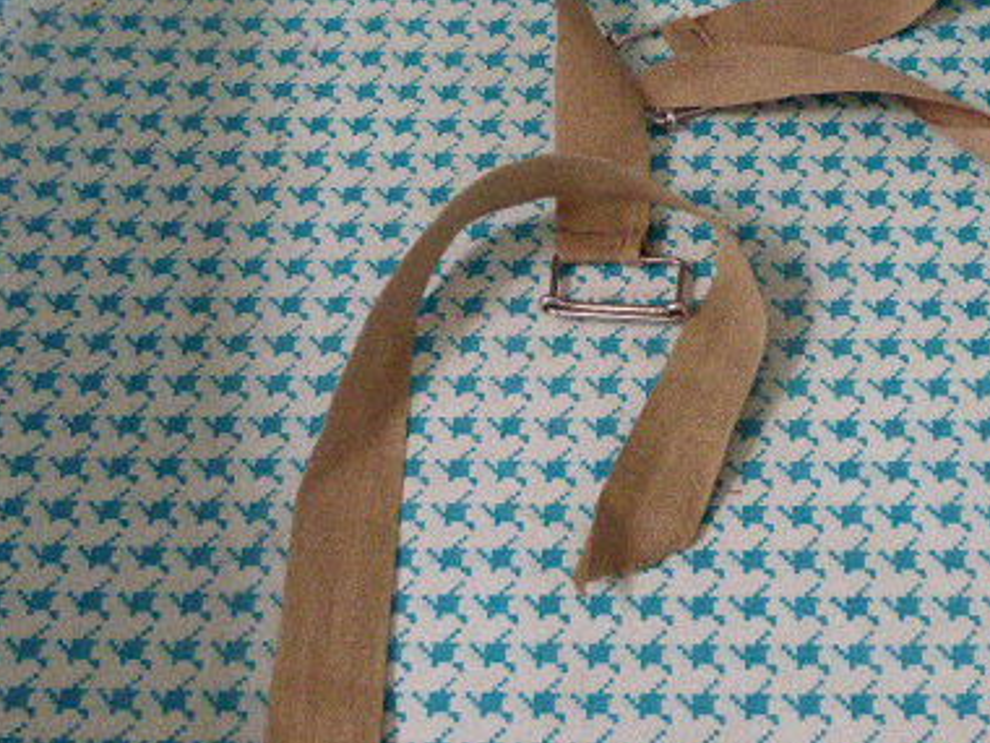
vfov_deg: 24.8
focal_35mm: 59
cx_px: 698
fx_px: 1687
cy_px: 388
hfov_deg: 32.3
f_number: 3.7
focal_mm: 6.1
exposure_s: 1/125
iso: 1600
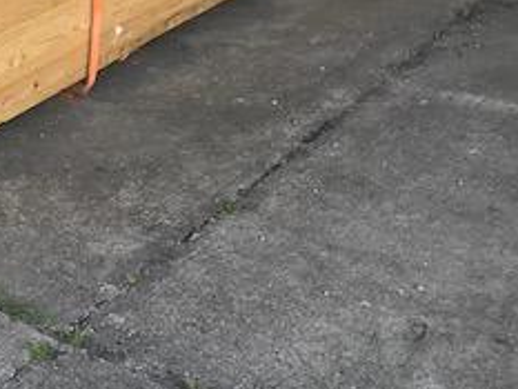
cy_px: 49
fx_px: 1153
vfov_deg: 18.9
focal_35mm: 77
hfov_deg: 23.4
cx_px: -84
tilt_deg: -23.6
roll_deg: +0.4
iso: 20
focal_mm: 3.99
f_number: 1.8
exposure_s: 1/245
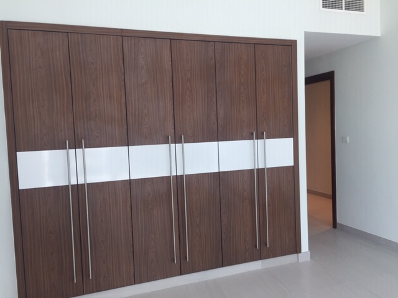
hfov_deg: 61.7
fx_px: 333
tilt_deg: -1.2
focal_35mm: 29
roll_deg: +0.8
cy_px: 149
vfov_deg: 48.2
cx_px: 199
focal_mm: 4.15
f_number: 2.2
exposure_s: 1/100
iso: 40
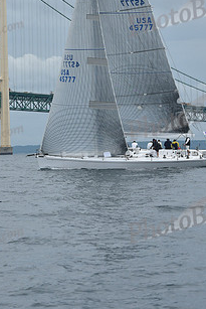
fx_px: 1586
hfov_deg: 7.4
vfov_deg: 11.1
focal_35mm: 185
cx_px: 76
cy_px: 78
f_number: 9
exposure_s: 1/800
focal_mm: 98
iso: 250
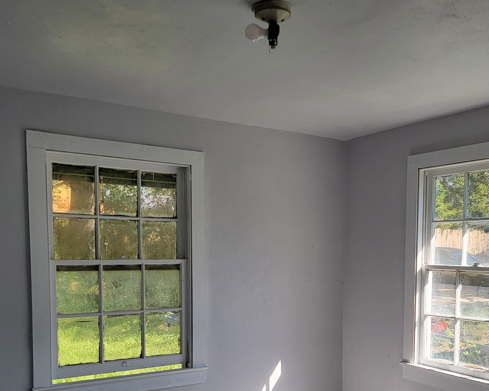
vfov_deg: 37.5
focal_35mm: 39
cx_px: 292
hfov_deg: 46.6
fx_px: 564
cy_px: 283
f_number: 1.8
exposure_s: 1/148
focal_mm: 6.7
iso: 16
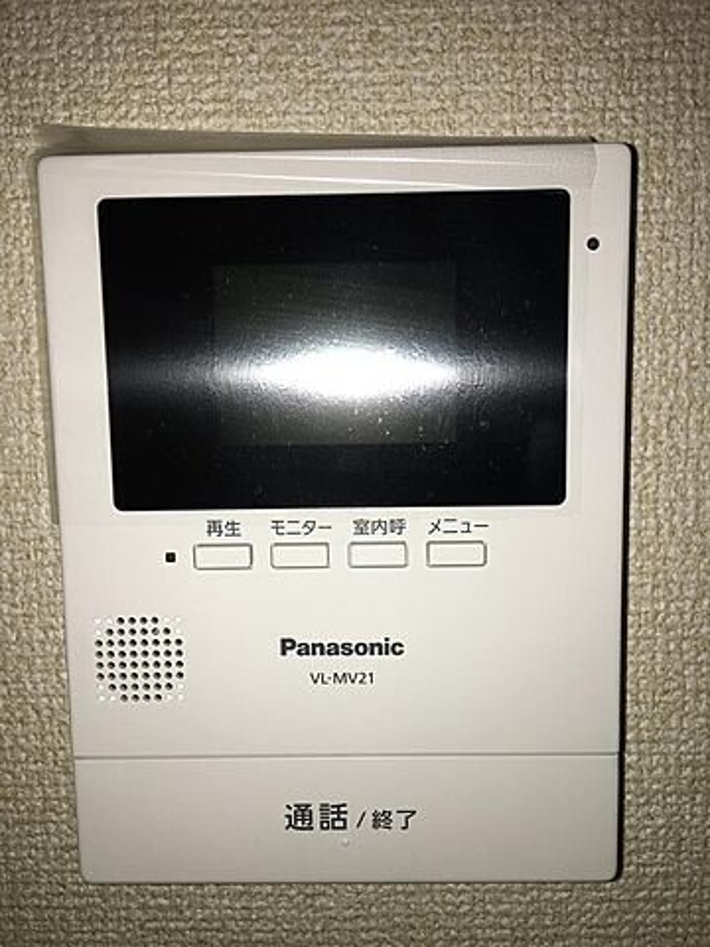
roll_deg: +0.4
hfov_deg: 48.2
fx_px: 793
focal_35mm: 29
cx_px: 355
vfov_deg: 61.7
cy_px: 474
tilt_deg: -5.8
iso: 25
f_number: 2.2
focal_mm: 4.15
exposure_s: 1/154
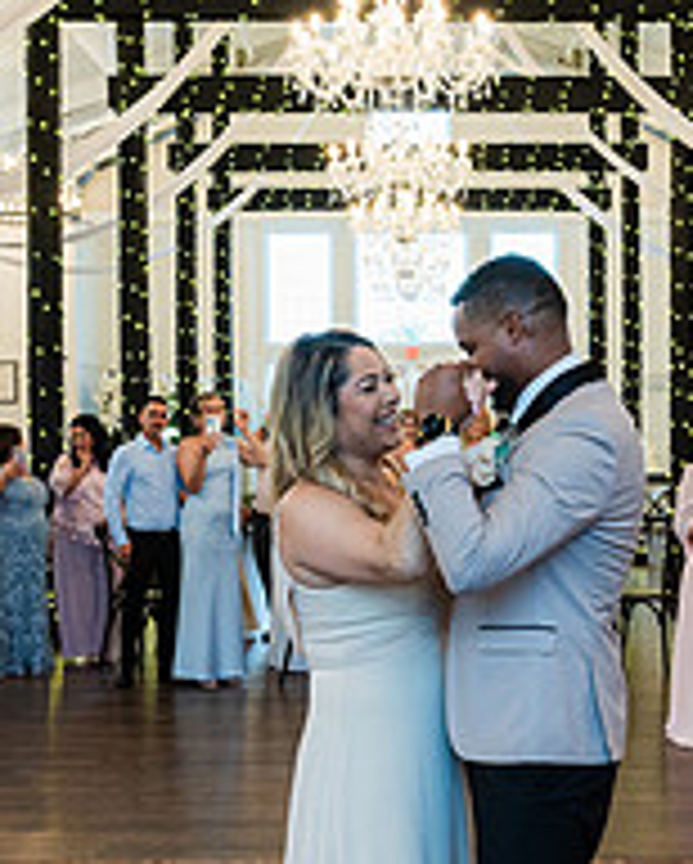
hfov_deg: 22.1
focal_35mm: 69
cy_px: 551
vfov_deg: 27.4
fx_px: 1766
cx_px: 436
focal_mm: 24
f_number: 4.5
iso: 400
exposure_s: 1/125
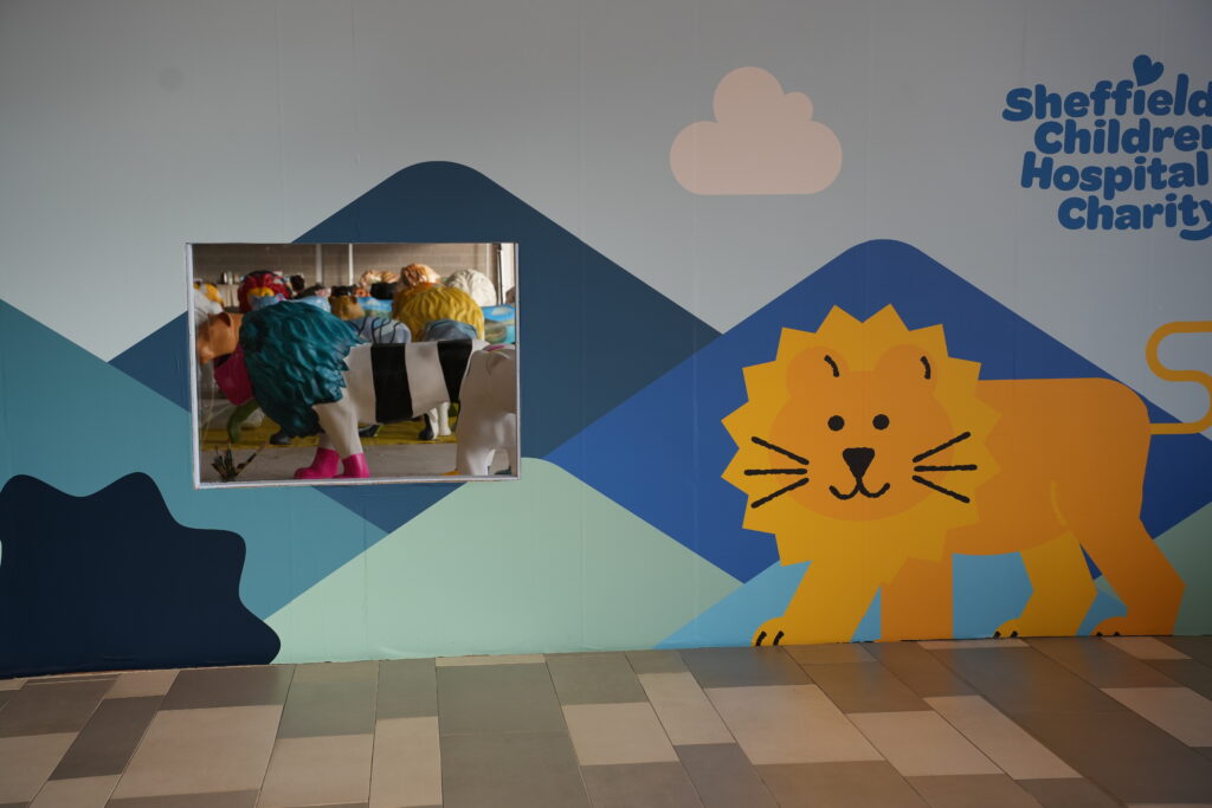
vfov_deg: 29.3
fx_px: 1549
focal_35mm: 46
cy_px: 404
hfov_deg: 42.7
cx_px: 606
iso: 400
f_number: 4
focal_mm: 46
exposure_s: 1/160
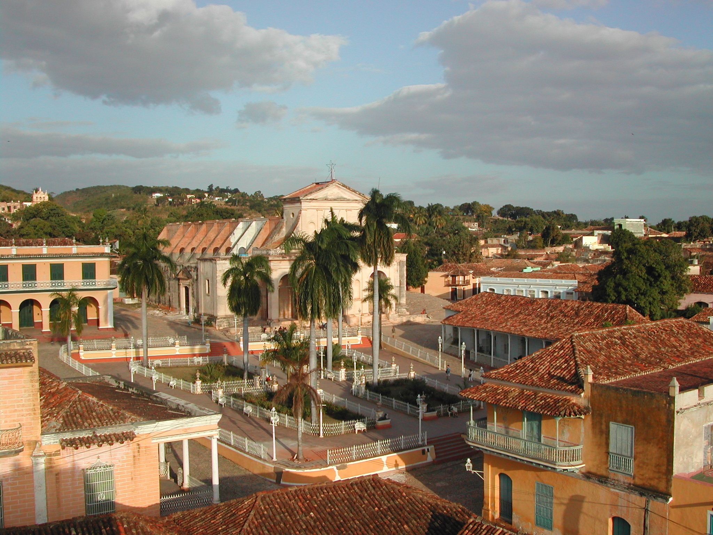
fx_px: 783
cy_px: 268
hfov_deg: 49.0
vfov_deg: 37.7
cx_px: 356
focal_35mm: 38
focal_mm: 8
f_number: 7.6
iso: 100
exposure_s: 1/217
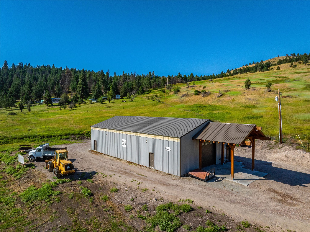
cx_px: 155
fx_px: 215
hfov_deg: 71.6
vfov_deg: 56.8
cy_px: 116
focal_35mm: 24
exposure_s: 1/120
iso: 200
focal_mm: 12.29
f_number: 9
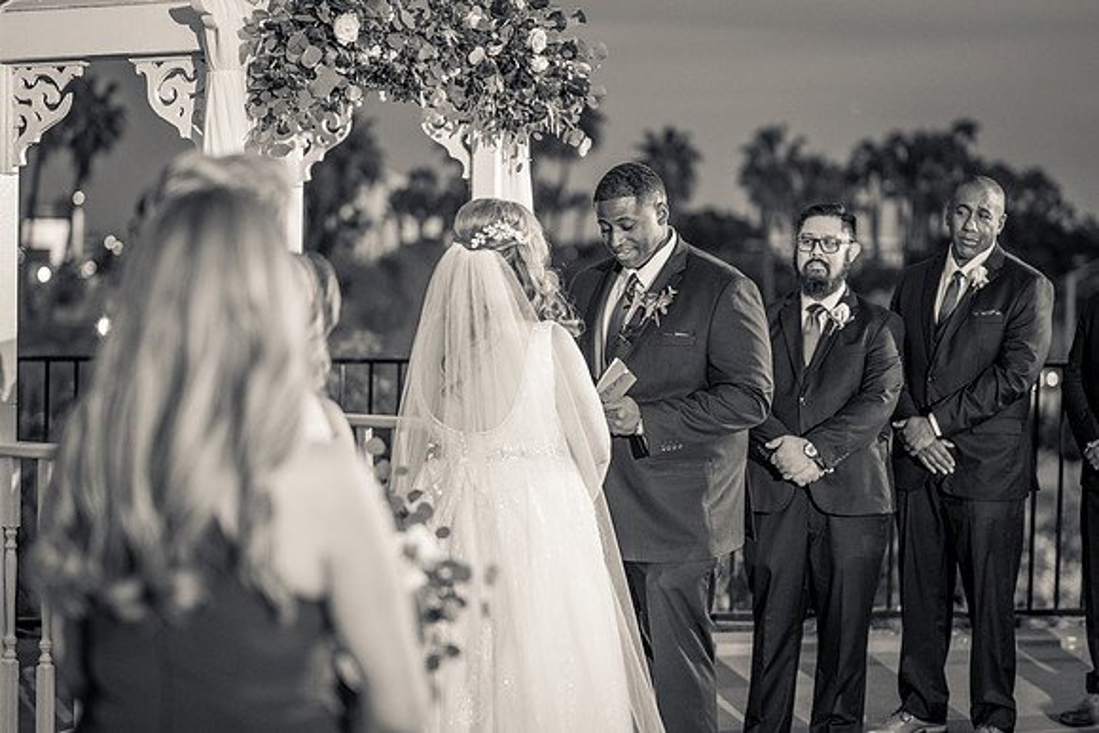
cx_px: 550
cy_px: 366
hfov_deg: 27.0
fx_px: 2290
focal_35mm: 75
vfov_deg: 18.2
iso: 640
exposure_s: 1/250
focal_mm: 50
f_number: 1.2
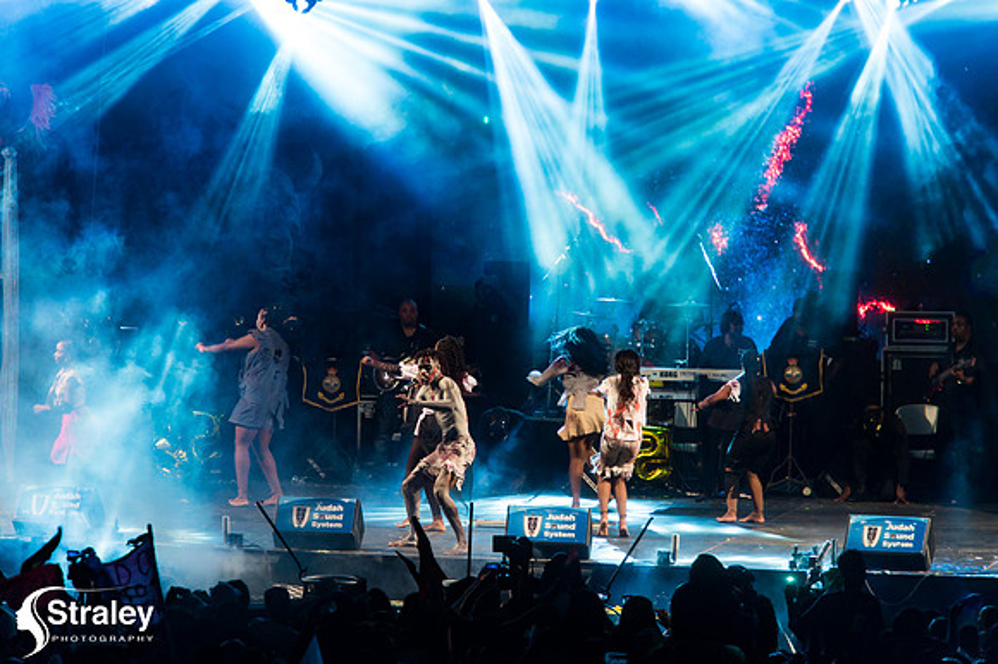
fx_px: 6095
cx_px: 499
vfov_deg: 6.2
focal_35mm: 220
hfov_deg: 9.4
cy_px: 332
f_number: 5.6
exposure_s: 1/160
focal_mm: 220
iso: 2500
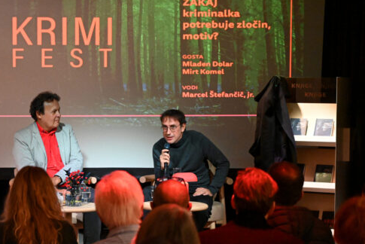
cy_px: 143
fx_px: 1025
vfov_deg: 13.6
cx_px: 111
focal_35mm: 101
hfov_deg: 20.1
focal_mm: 70
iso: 10000
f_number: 4
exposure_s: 1/160
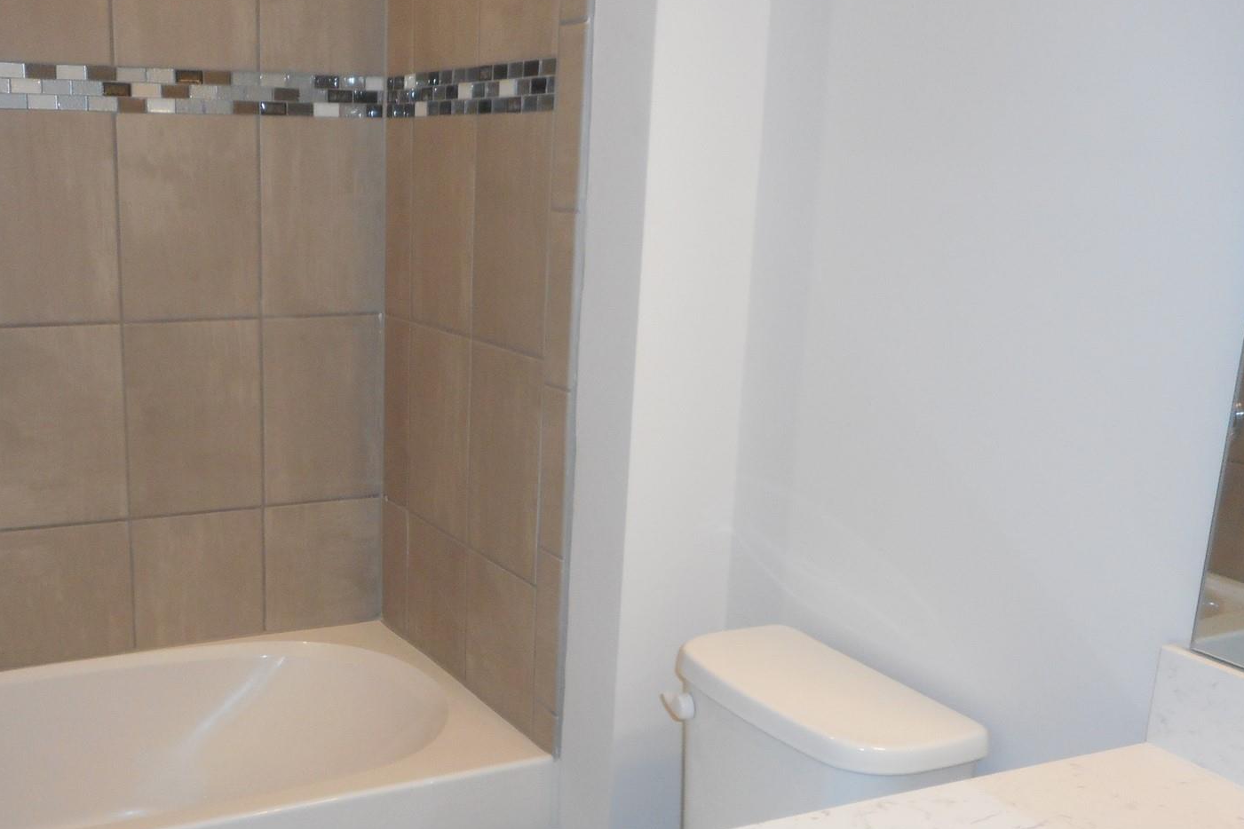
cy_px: 526
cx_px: 424
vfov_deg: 34.8
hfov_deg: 49.9
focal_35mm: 38
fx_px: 1313
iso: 200
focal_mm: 4.5
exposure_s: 1/25
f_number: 3.7
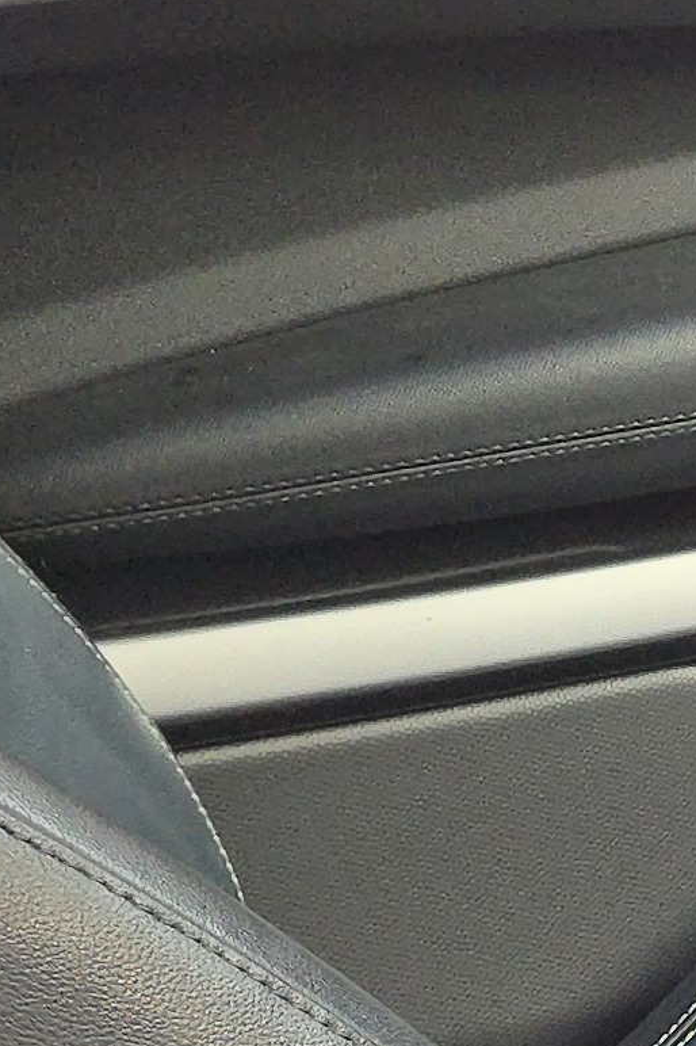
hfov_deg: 7.8
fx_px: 3599
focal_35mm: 124
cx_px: 2674
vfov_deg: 16.5
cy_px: 736
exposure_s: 1/180
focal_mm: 6.3
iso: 100
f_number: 1.7
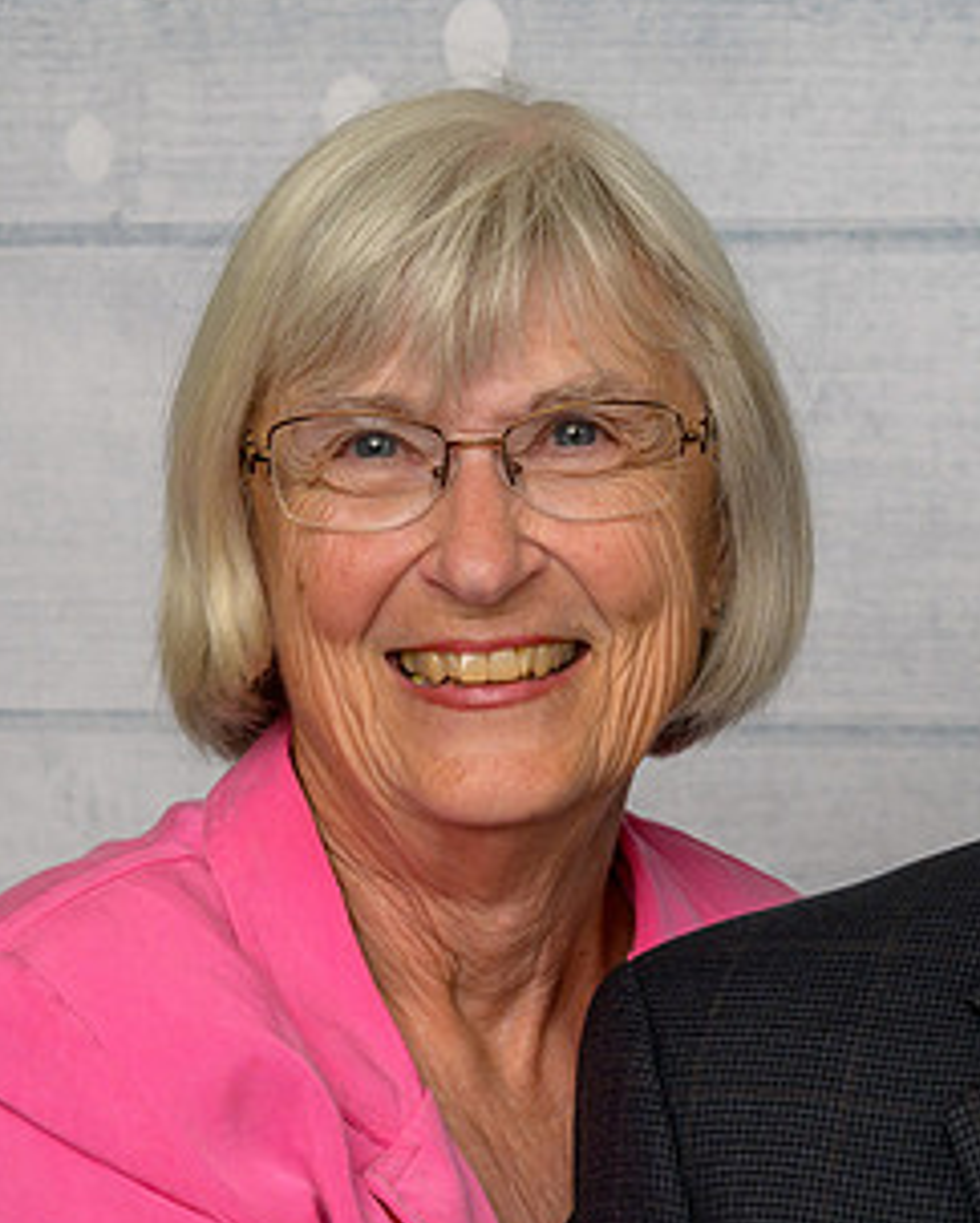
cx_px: 996
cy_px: 746
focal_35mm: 151
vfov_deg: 12.8
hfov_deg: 10.2
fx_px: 5469
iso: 400
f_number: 10
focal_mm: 55
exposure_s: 1/125
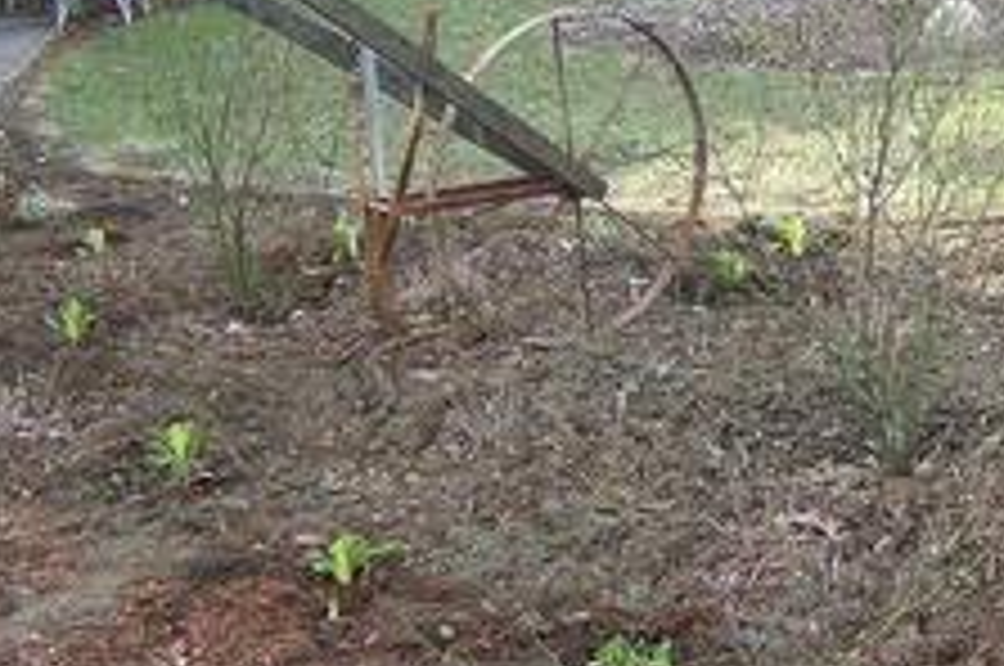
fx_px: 2061
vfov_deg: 18.3
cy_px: 238
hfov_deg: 27.2
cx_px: 675
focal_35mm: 74
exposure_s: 1/130
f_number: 2.8
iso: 100
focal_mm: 6
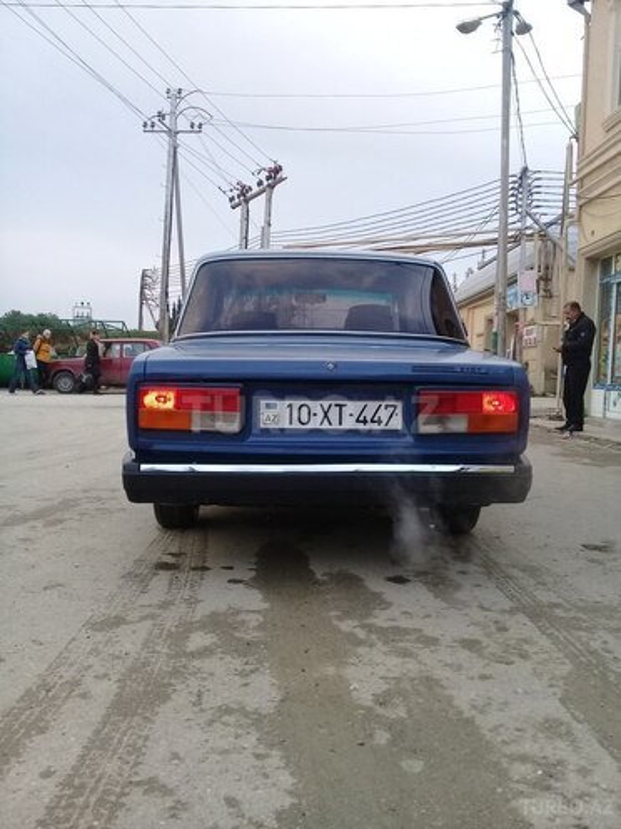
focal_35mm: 31
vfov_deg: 58.4
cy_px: 414
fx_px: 742
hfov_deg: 45.4
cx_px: 310
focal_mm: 3.3
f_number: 2.2
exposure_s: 1/132
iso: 50
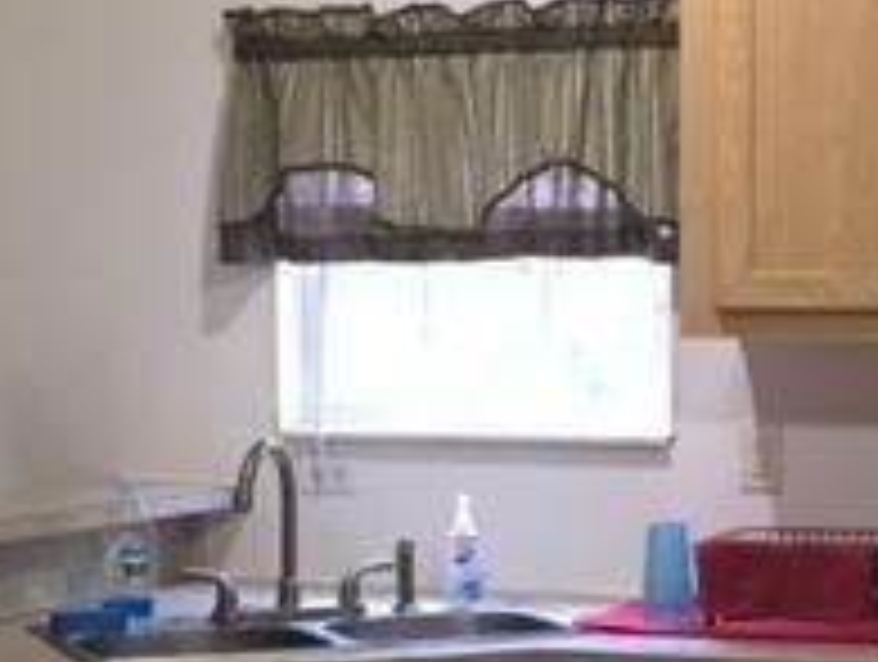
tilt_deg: -4.3
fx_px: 2414
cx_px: 680
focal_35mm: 95
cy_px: 459
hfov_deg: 20.4
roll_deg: +1.6
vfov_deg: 15.6
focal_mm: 4.15
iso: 200
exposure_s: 1/30
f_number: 2.2
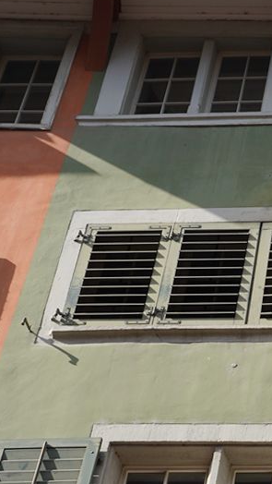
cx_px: 520
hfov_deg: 11.5
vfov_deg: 21.8
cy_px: 410
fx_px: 1230
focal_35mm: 96
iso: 100
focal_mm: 24
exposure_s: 1/100
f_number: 14
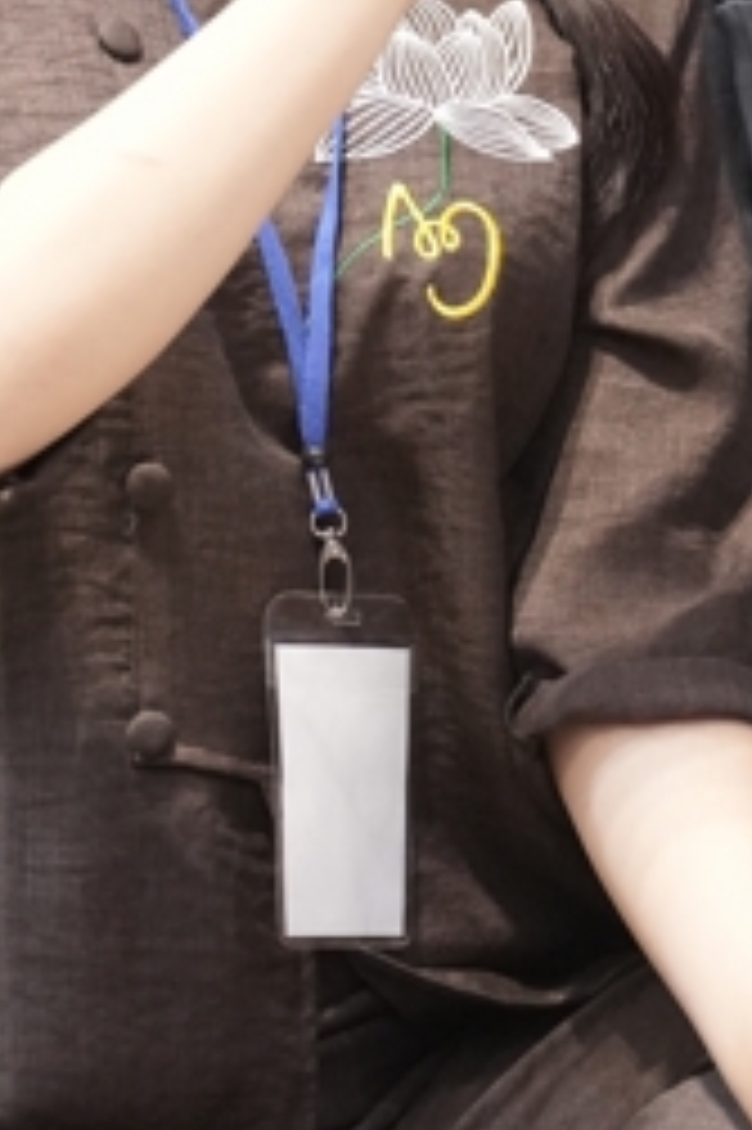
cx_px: 851
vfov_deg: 7.5
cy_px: -128
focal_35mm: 272
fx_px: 8534
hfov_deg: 5.0
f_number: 2.8
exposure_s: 1/160
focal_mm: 70
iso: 4000
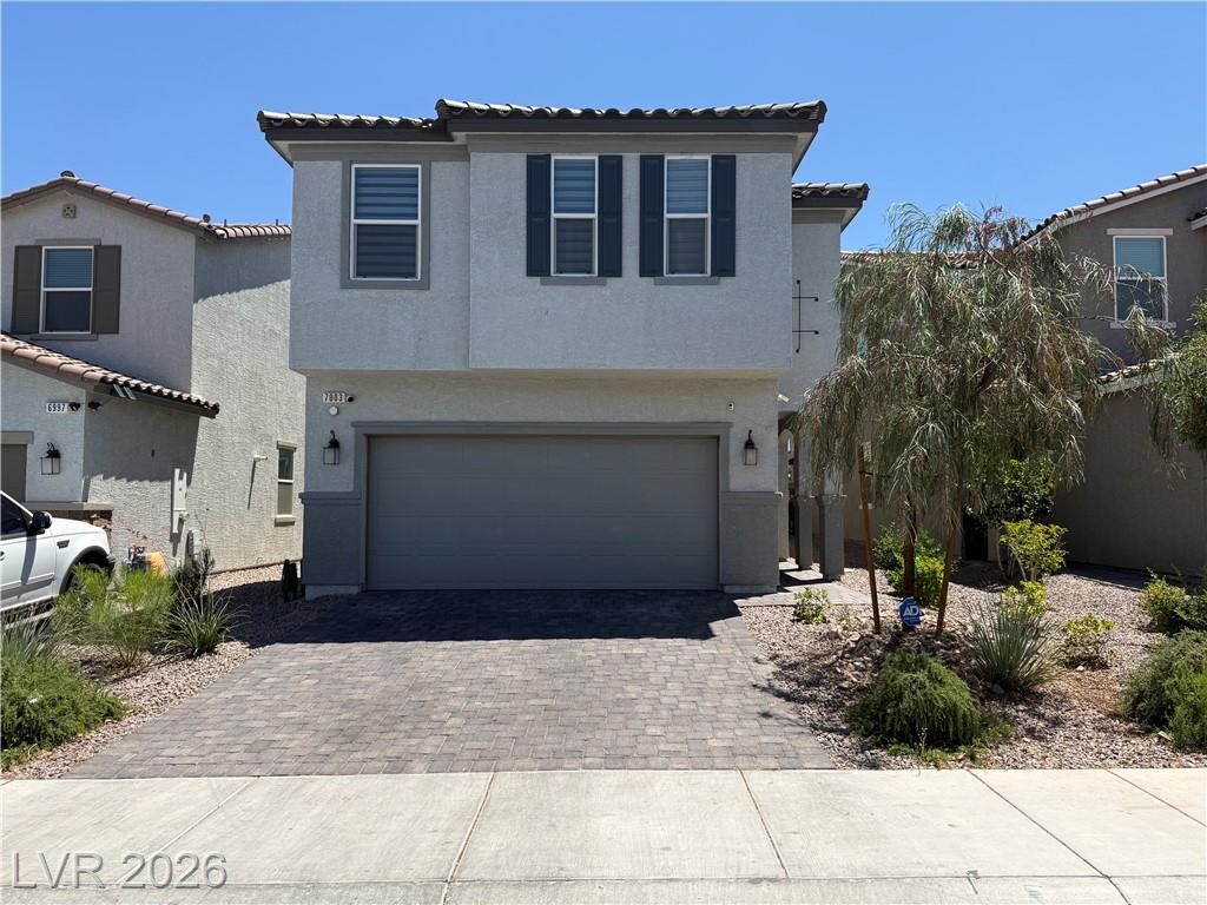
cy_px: 452
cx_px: 604
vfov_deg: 56.8
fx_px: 837
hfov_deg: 71.6
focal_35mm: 24
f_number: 1.78
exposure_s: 1/4167
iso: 80
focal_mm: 6.76
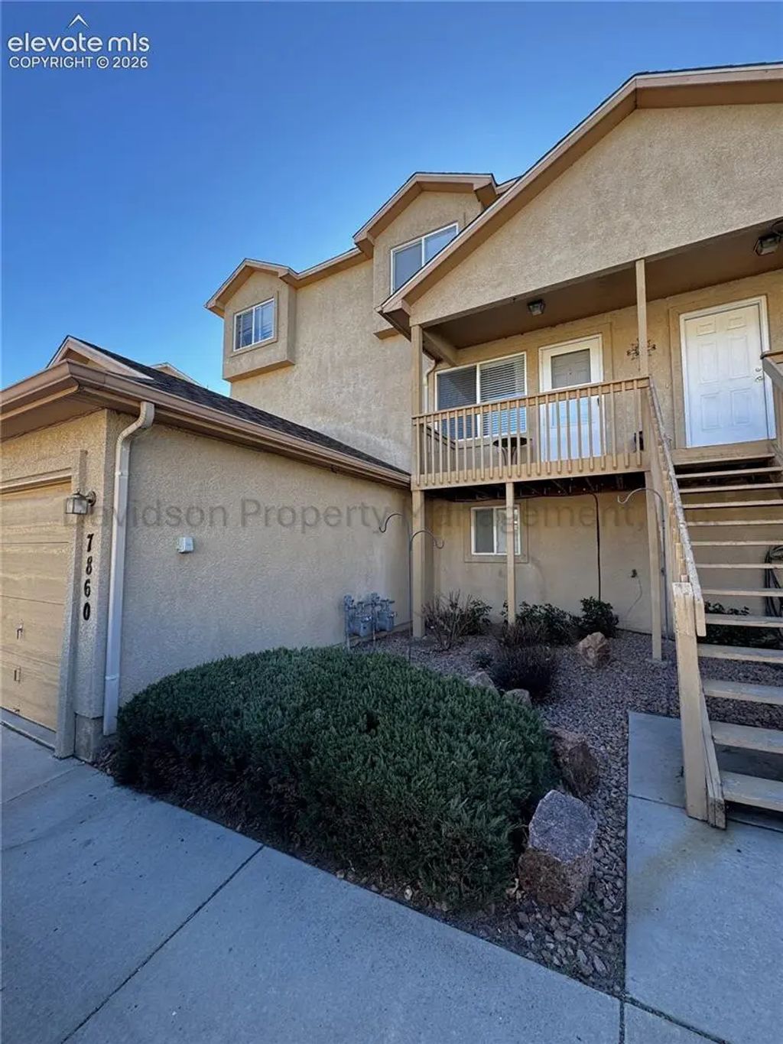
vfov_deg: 102.1
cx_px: 392
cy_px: 522
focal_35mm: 14
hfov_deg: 85.7
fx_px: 422
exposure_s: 1/215
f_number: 2.2
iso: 40
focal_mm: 2.22
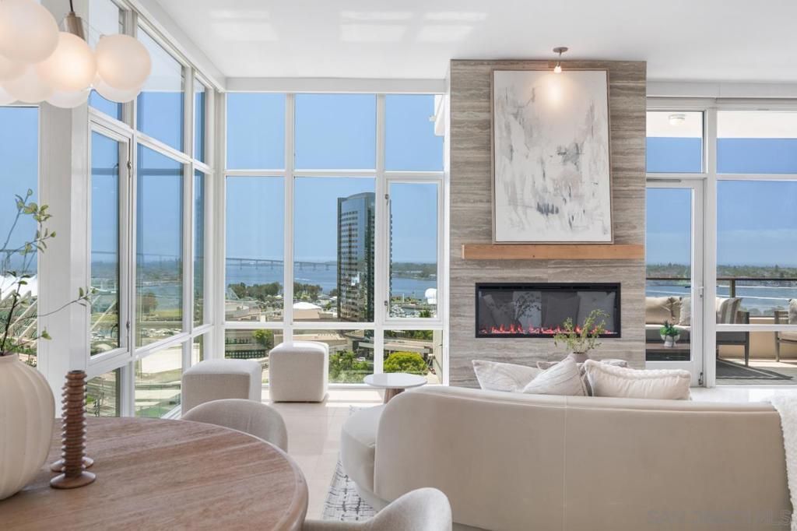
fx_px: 609
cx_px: 398
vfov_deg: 47.1
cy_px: 266
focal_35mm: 28
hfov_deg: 66.4
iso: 500
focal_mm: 27.5
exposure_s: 1/15
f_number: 8
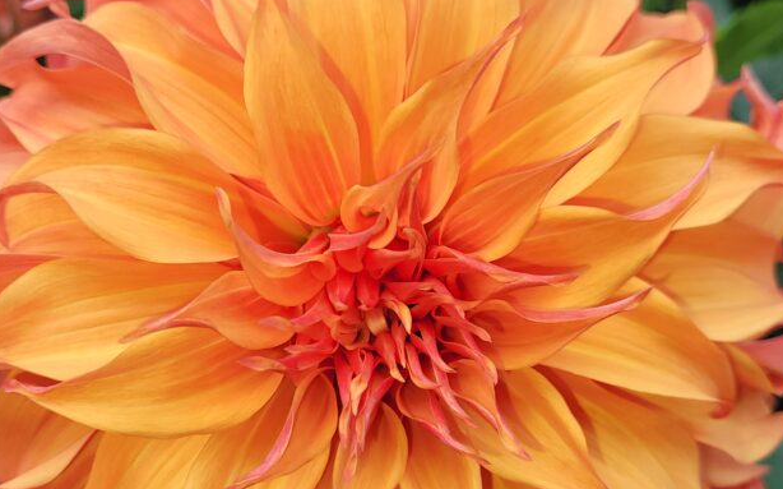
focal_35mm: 46
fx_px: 981
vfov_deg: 27.9
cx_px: 321
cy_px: 306
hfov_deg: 43.3
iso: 40
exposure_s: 1/617
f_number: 1.8
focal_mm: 5.4
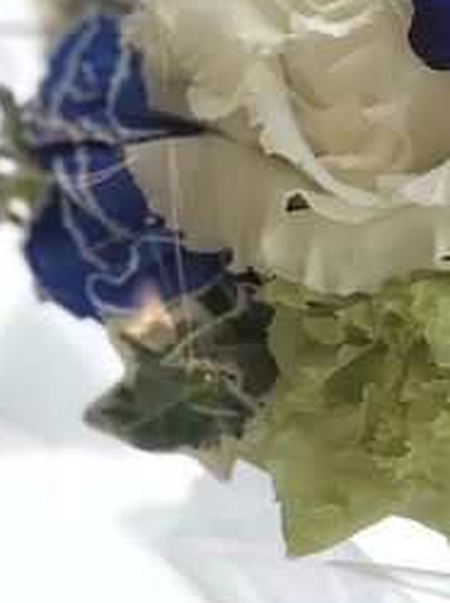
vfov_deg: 7.9
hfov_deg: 5.7
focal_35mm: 251
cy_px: -44
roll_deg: +2.9
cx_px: 977
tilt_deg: -21.3
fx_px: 4362
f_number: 2.4
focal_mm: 6
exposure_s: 1/50
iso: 25
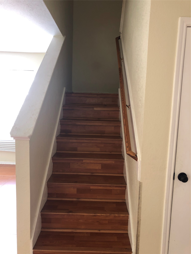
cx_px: 96
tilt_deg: -6.4
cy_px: 127
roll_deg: -1.1
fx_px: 206
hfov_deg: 49.7
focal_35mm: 28
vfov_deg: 63.4
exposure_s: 1/15
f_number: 1.8
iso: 40
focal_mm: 3.99
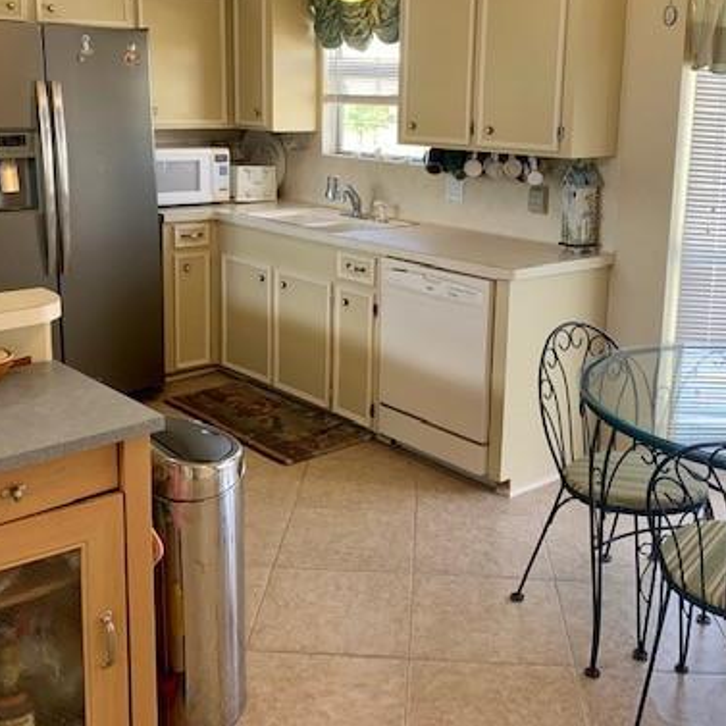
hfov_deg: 42.8
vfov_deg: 42.5
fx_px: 925
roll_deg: -0.4
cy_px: 266
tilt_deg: -10.5
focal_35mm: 39
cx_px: 389
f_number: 1.8
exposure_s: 1/120
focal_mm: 4.25
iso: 50
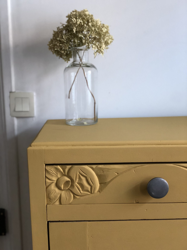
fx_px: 375
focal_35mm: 52
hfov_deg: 28.0
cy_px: 125
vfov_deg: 36.8
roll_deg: +1.0
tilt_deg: -10.0
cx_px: 94
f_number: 2.4
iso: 125
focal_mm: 6
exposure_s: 1/30
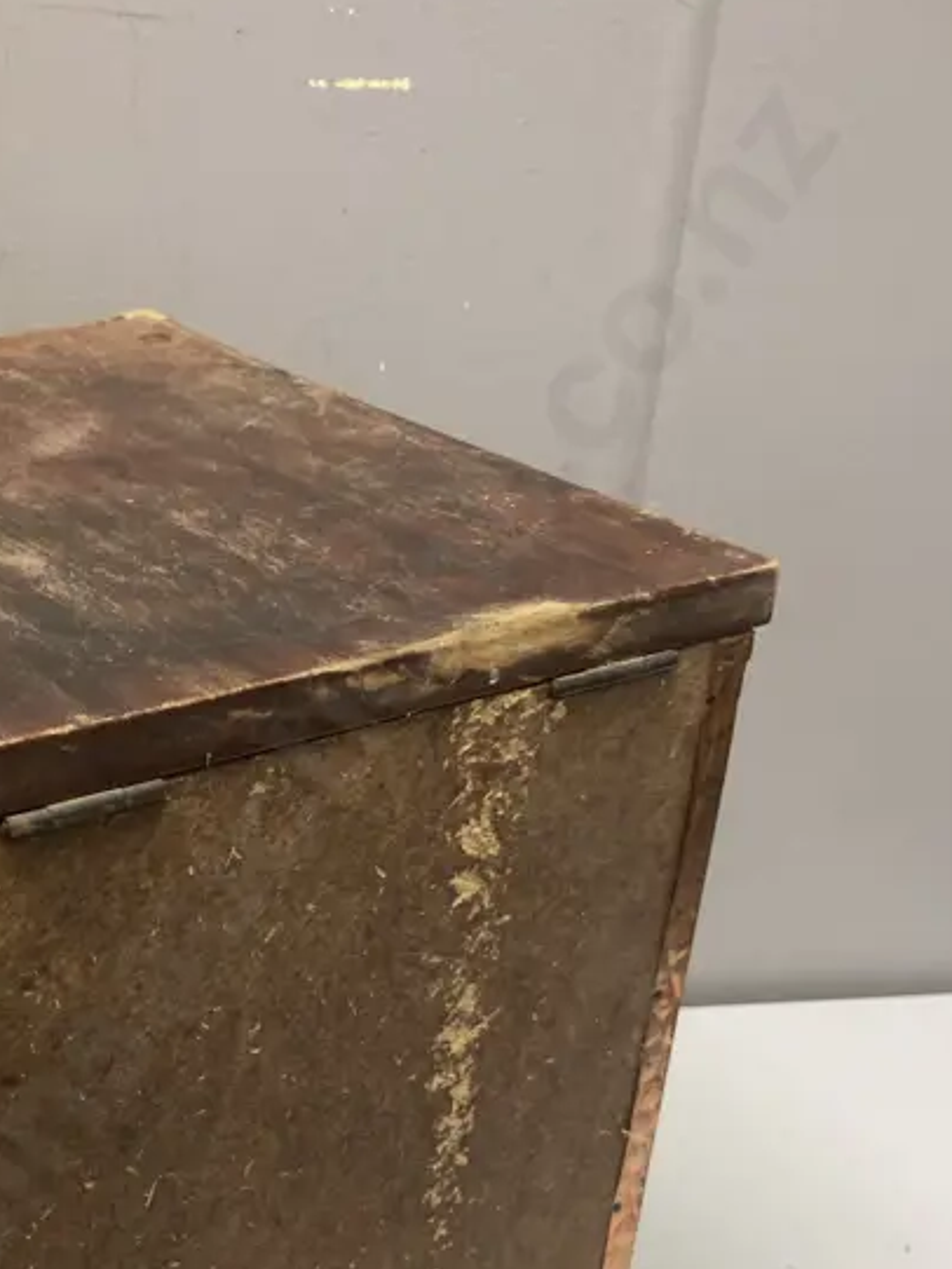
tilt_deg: -31.8
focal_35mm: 53
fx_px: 1943
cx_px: 87
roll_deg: -1.7
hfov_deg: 26.6
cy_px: 1072
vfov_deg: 34.7
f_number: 1.8
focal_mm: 3.99
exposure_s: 1/50
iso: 64
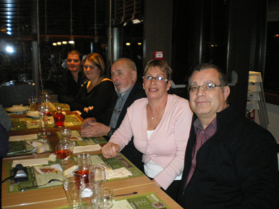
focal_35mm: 37
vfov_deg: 38.7
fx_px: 298
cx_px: 141
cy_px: 105
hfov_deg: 50.1
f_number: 3.1
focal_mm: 6.3
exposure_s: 1/50
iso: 800
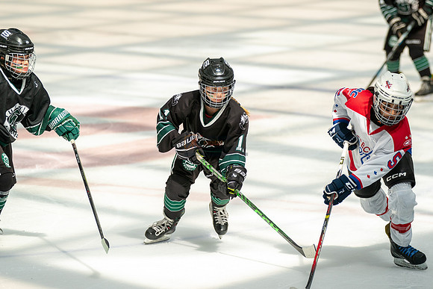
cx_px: 207
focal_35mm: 215
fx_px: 2590
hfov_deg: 9.6
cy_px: 142
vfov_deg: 6.4
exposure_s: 1/4000
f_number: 3.5
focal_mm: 186
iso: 1600
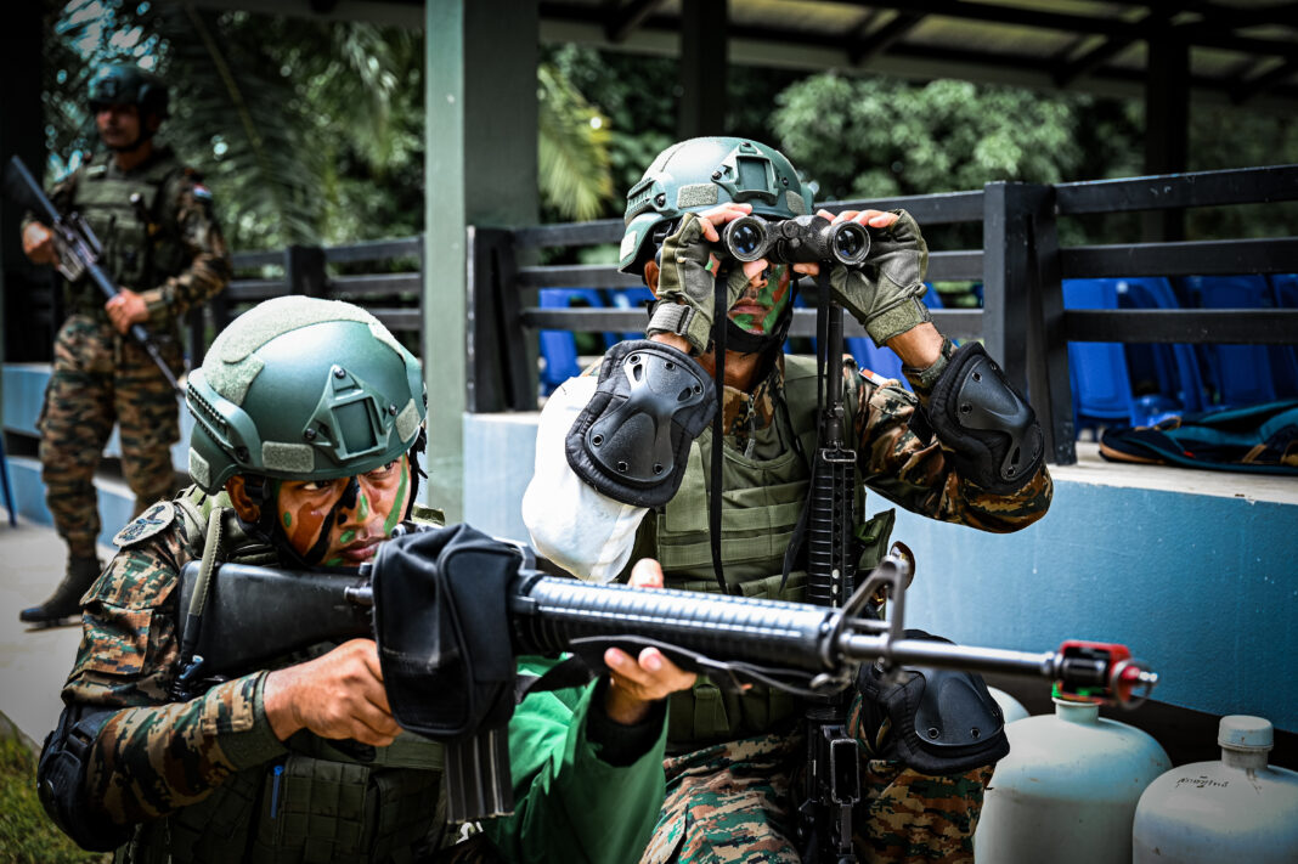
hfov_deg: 41.1
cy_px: 432
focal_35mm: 48
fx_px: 1730
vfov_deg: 28.0
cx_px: 649
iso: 1000
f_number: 3.5
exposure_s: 1/1250
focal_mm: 48
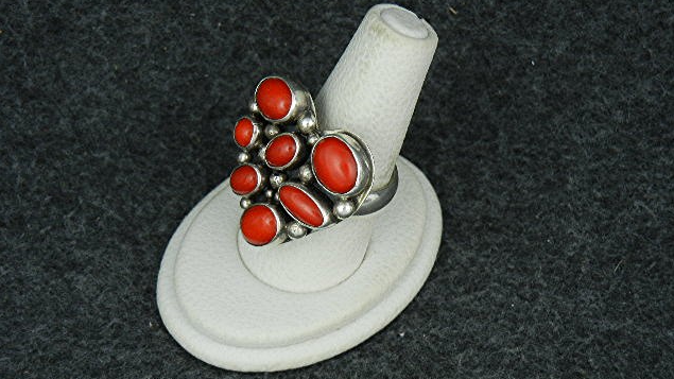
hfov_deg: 19.1
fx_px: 2001
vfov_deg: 10.8
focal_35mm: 112
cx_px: 338
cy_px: 183
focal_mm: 18.3
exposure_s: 1/5.3
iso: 200
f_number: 4.5
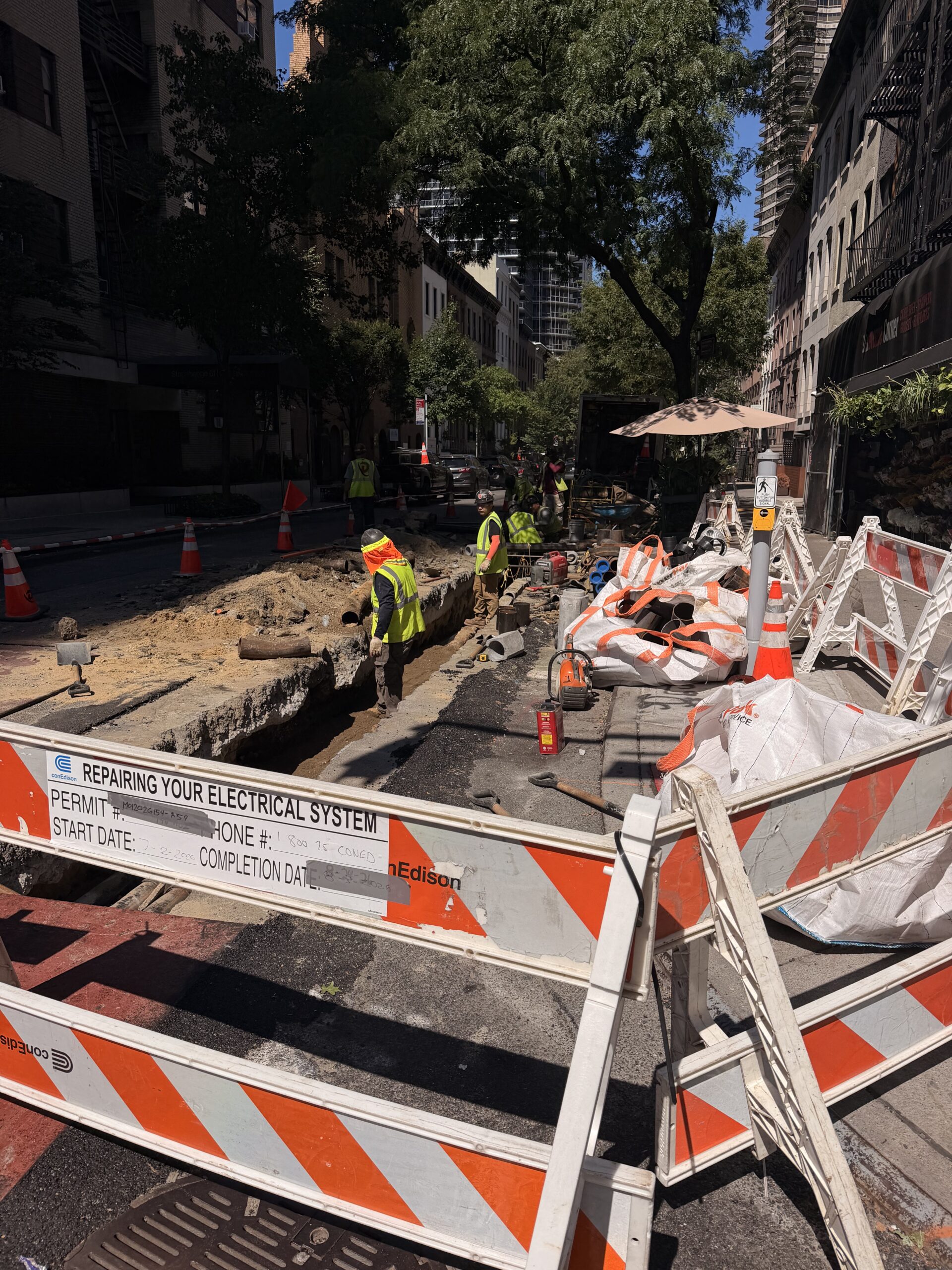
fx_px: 880
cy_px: 635
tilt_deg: -12.9
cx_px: 476
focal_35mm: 24
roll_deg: +0.2
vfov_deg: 71.6
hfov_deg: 56.8
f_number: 1.78
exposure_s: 1/14286
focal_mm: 6.76
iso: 80
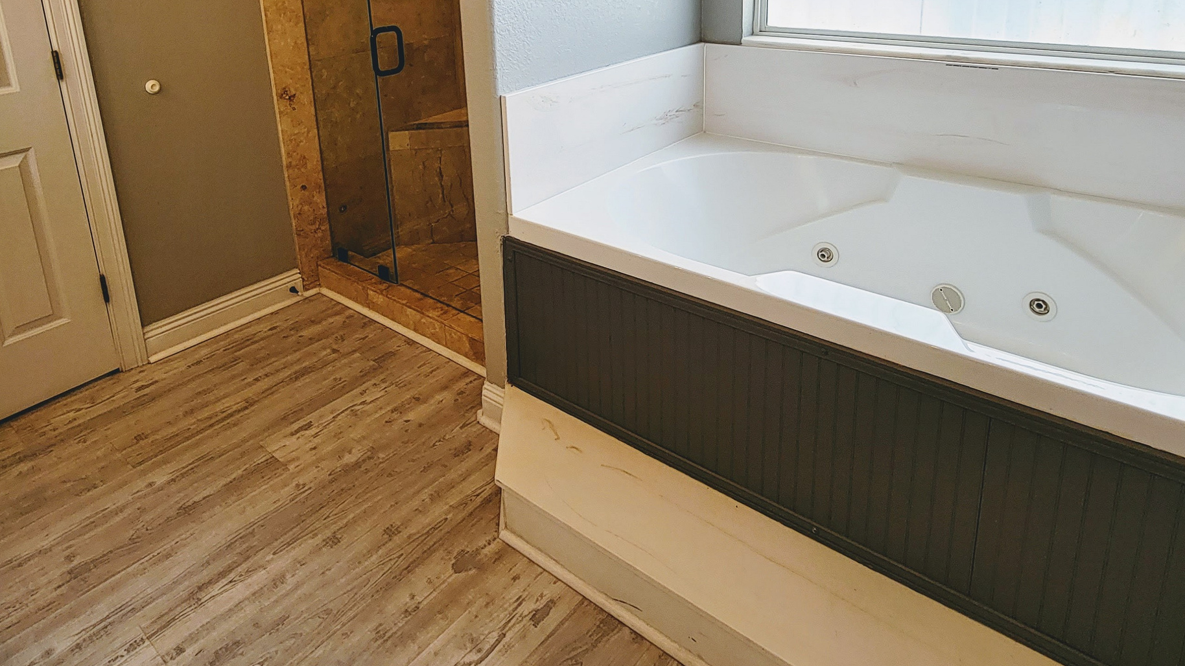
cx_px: 553
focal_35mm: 22
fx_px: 691
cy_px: 100
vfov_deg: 47.6
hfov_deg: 81.1
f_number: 2.2
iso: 50
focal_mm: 2.2
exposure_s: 1/59
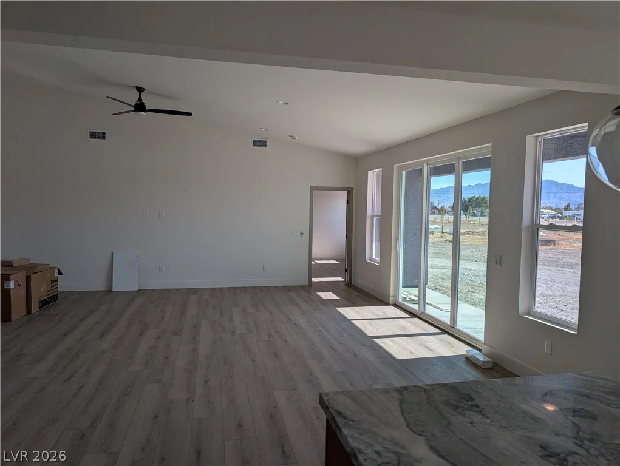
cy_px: 233
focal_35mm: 24
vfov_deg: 56.9
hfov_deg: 71.5
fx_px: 430
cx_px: 310
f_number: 1.68
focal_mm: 6.9
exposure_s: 1/567
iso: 21
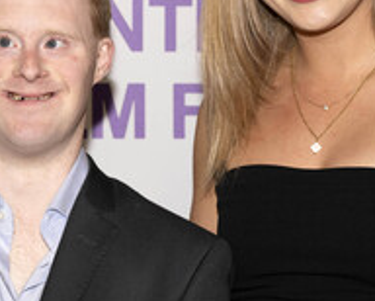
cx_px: 171
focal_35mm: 163
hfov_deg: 11.8
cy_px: 74
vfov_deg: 9.5
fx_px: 1811
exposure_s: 1/200
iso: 800
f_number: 6.3
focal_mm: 74
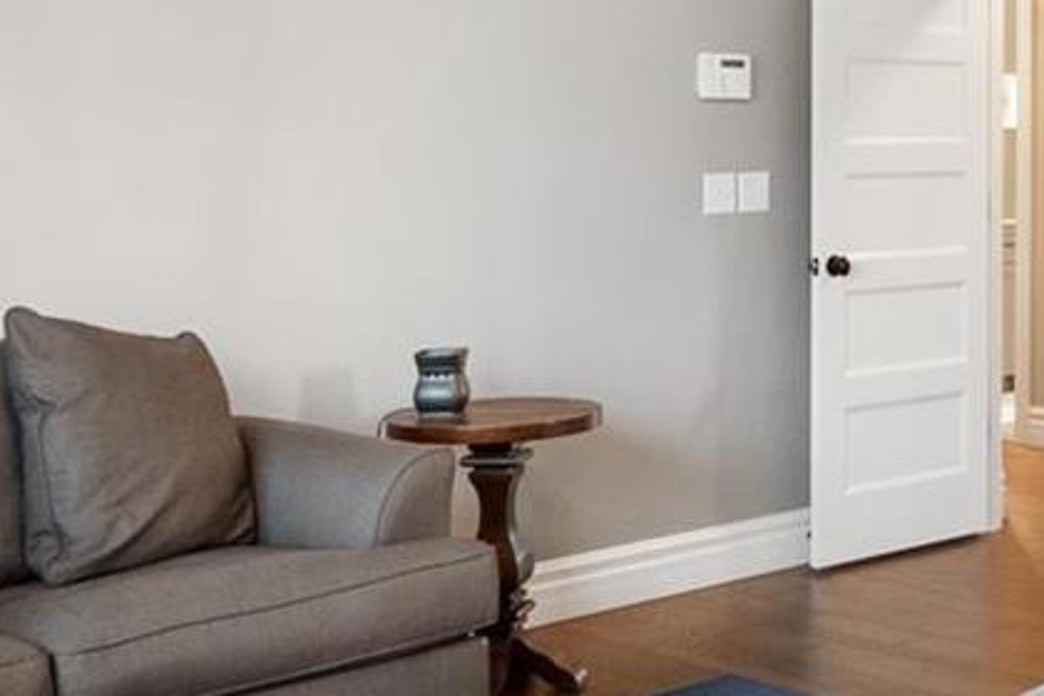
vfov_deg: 22.1
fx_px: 1769
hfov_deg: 31.1
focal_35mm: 61
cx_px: 972
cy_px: 191
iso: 400
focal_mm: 8
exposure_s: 1
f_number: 10
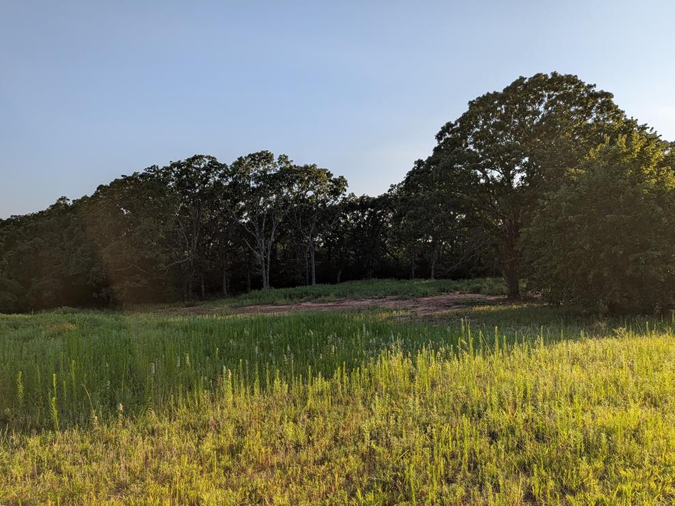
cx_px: 339
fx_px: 487
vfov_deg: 54.9
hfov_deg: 69.4
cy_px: 261
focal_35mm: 25
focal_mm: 4.53
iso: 25
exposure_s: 1/1080
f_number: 1.7
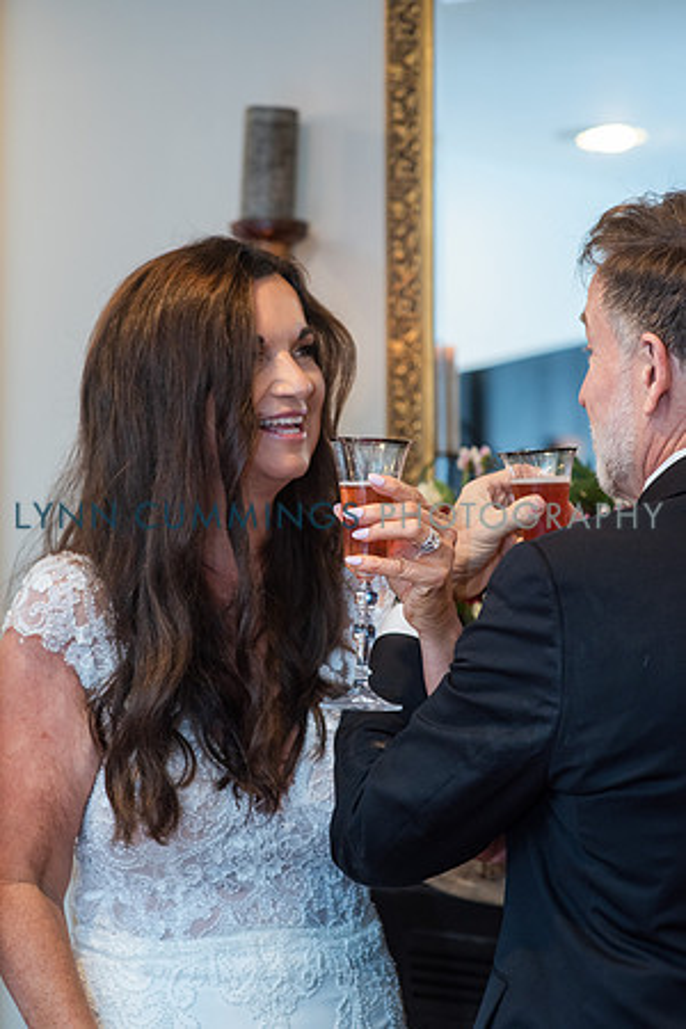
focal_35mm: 85
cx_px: 343
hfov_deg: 16.1
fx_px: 2429
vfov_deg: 23.9
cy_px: 514
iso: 1250
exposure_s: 1/160
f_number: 3.2
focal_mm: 85
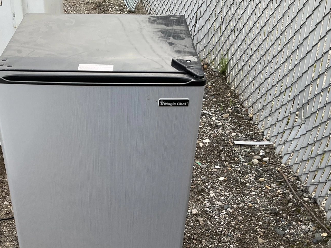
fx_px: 430
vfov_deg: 32.1
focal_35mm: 45
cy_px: 153
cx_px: 115
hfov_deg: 41.6
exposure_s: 1/122
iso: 25
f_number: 1.8
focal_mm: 3
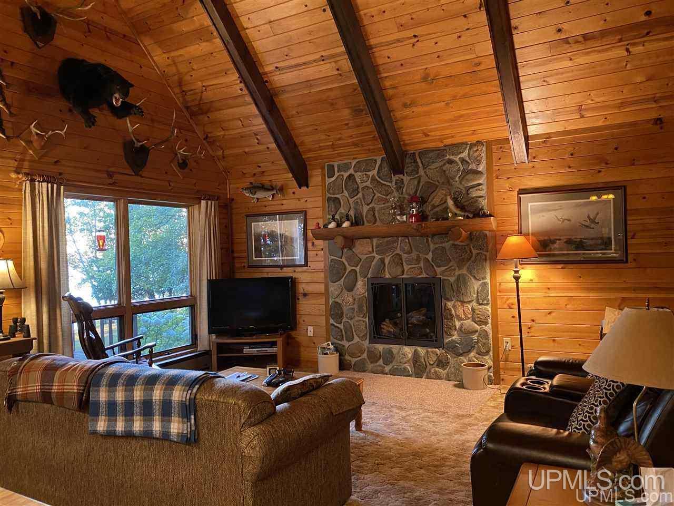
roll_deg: +1.4
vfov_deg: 53.1
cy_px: 253
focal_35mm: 26
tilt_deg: -0.2
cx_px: 337
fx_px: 506
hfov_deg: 67.3
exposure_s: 1/30
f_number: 1.8
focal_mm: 4.25
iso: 500
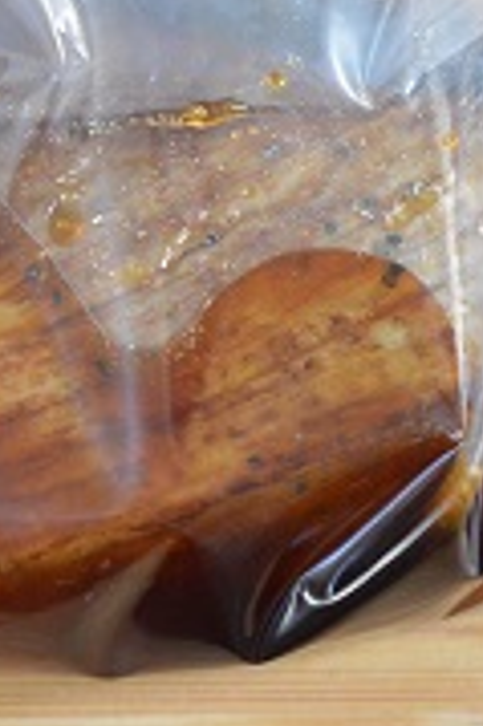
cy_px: 258
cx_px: -12
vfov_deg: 15.3
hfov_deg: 10.1
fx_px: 2702
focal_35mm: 134
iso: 3200
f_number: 3
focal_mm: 40
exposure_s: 1/60
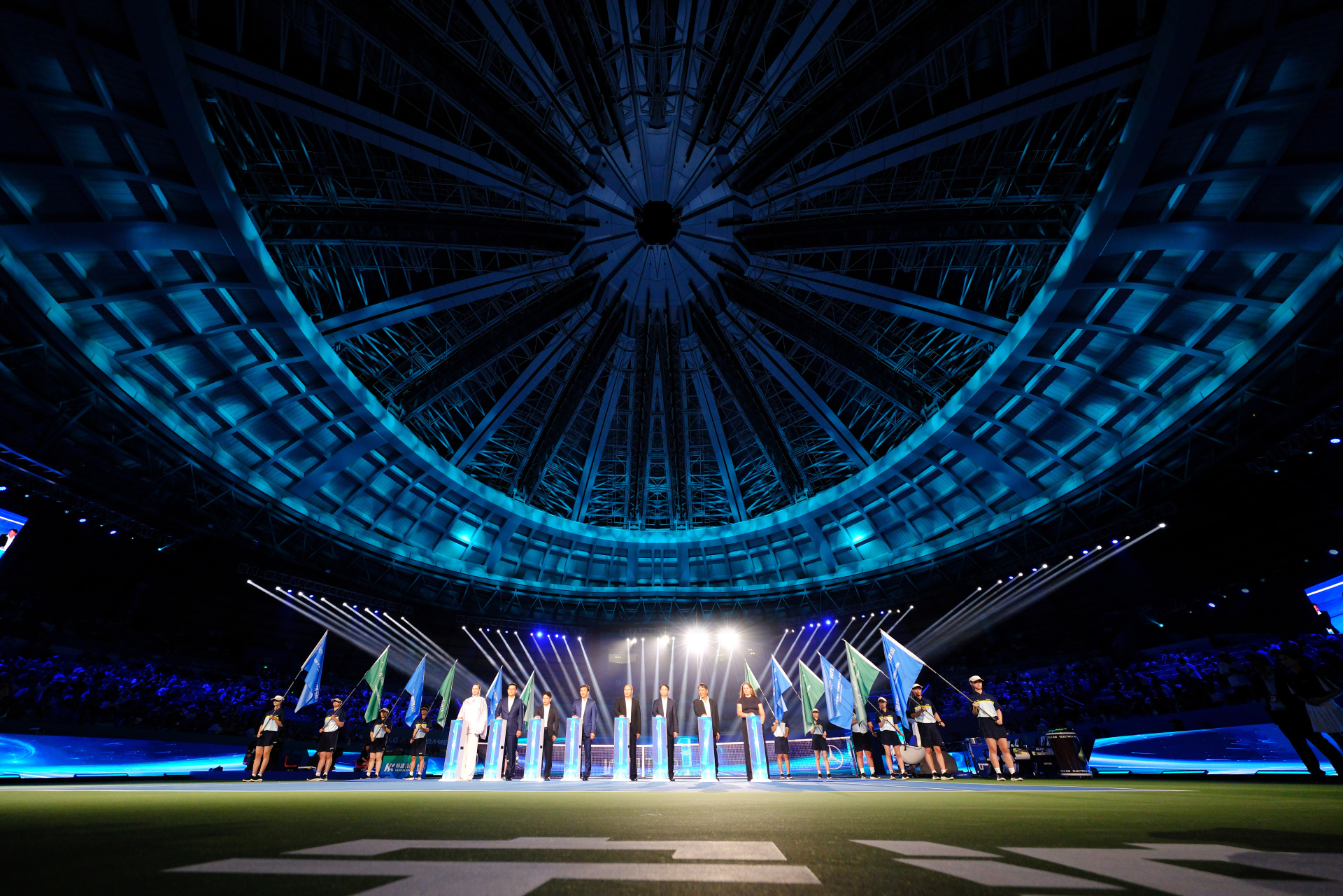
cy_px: 448
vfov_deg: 90.0
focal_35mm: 12
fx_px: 448
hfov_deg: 112.6
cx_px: 672
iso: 1000
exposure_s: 1/200
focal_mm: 8
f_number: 2.8
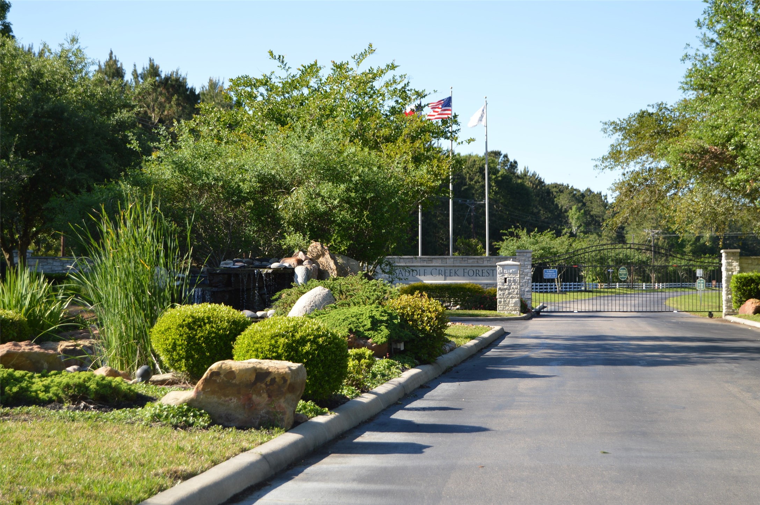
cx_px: 380
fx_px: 1519
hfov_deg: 28.1
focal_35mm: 72
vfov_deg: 18.9
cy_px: 252
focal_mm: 48
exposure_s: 1/200
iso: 100
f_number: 6.3
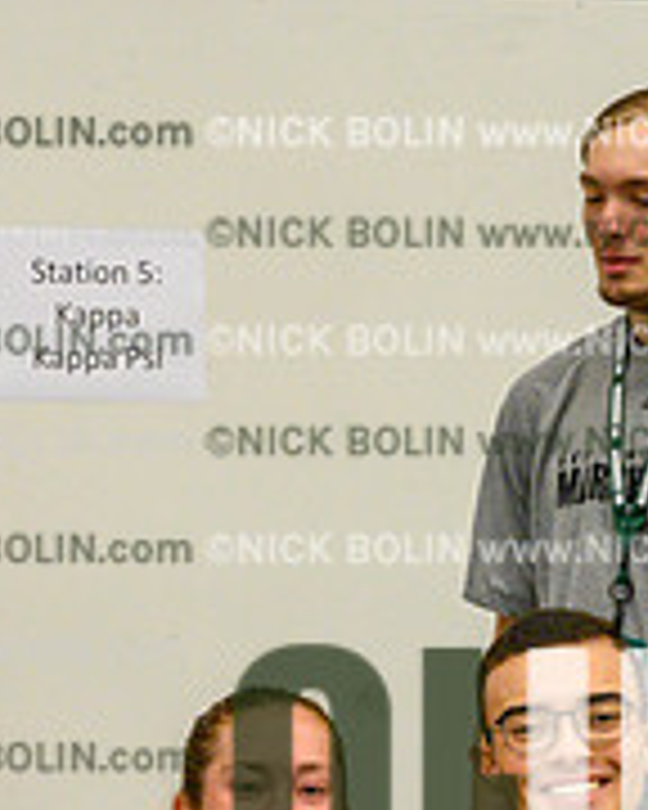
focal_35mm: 211
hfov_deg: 7.3
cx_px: 549
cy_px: 860
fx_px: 5058
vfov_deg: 9.1
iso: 6400
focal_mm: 70
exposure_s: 1/250
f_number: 5.6
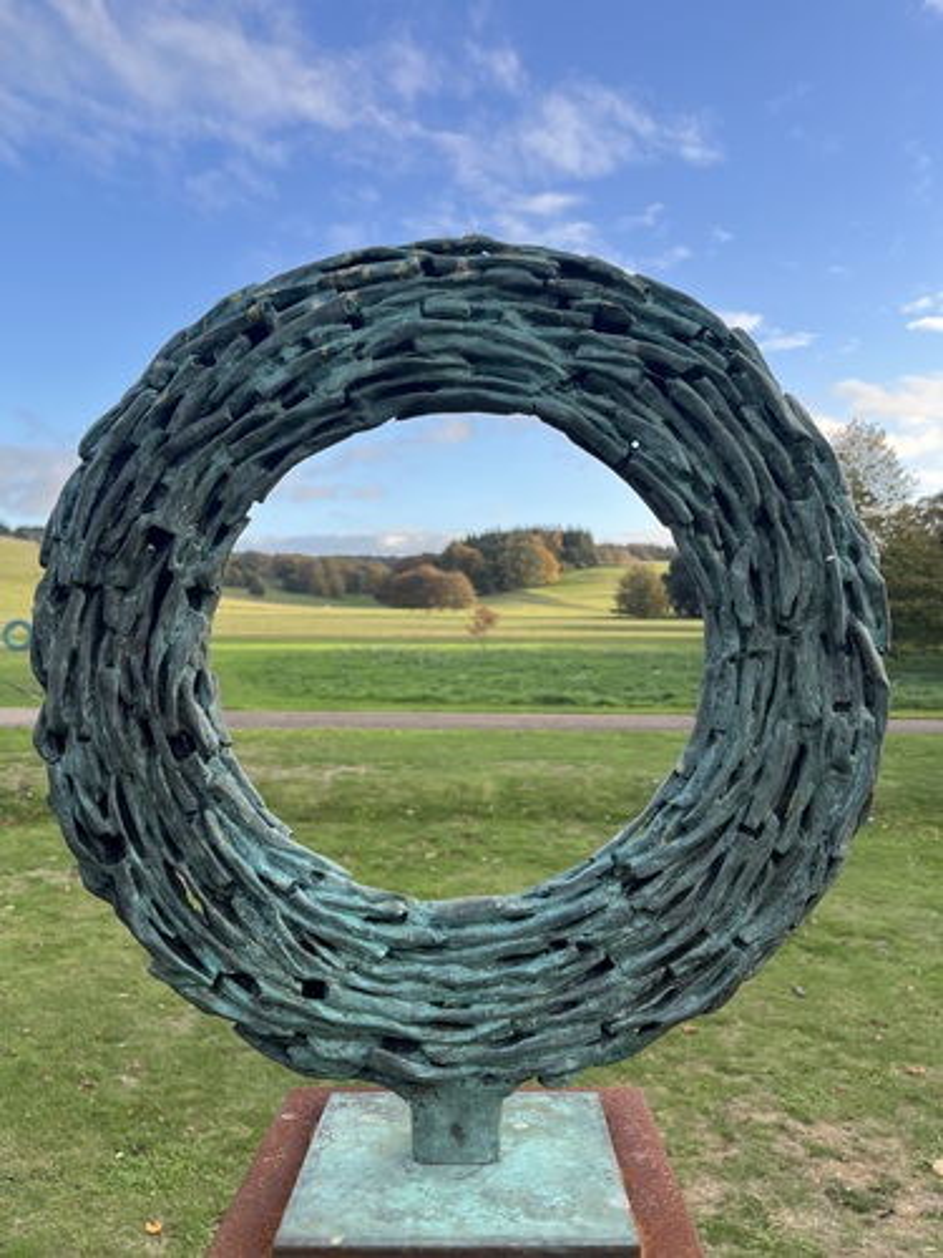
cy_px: 629
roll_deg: +0.3
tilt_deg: -1.1
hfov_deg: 53.1
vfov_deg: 67.3
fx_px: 944
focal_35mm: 26
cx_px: 472
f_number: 1.6
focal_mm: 5.1
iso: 50
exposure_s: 1/710
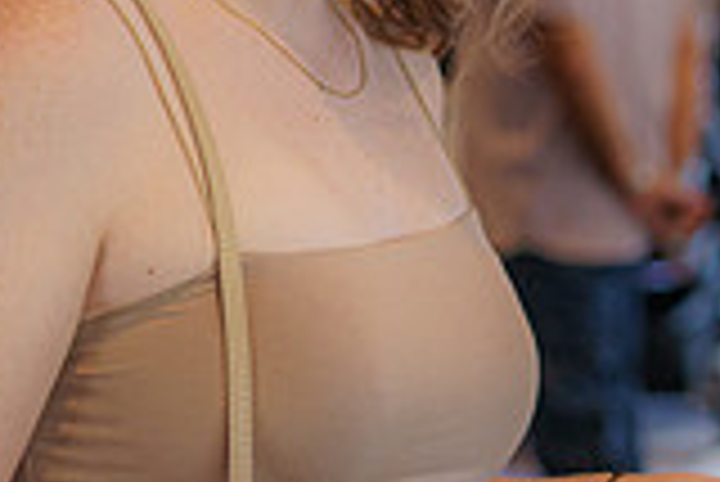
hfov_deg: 10.1
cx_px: 986
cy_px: 164
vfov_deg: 6.9
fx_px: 3984
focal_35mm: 199
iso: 500
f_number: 2.8
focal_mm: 55
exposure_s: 1/125
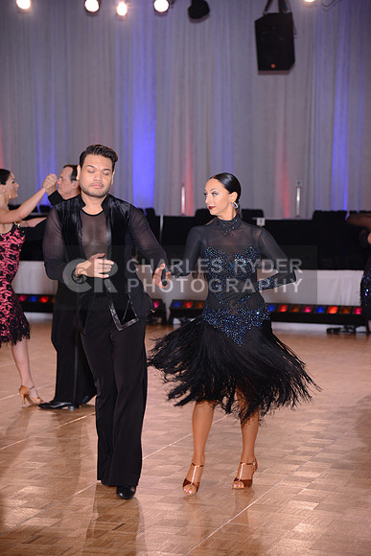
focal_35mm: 86
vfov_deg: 23.6
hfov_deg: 15.9
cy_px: 278
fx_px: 1329
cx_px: 186
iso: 1000
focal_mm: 86
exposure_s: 1/250
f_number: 4.5
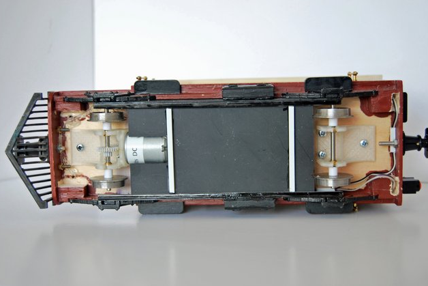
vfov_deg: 26.0
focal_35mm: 52
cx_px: 212
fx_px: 618
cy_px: 141
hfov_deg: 38.2
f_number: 4.5
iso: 450
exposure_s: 1/30
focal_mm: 34
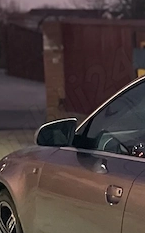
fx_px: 1002
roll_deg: +0.7
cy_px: 150
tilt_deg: -7.8
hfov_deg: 7.3
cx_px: 437
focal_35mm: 158
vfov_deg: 13.2
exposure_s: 1/25
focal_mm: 4.2
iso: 500
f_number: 1.6
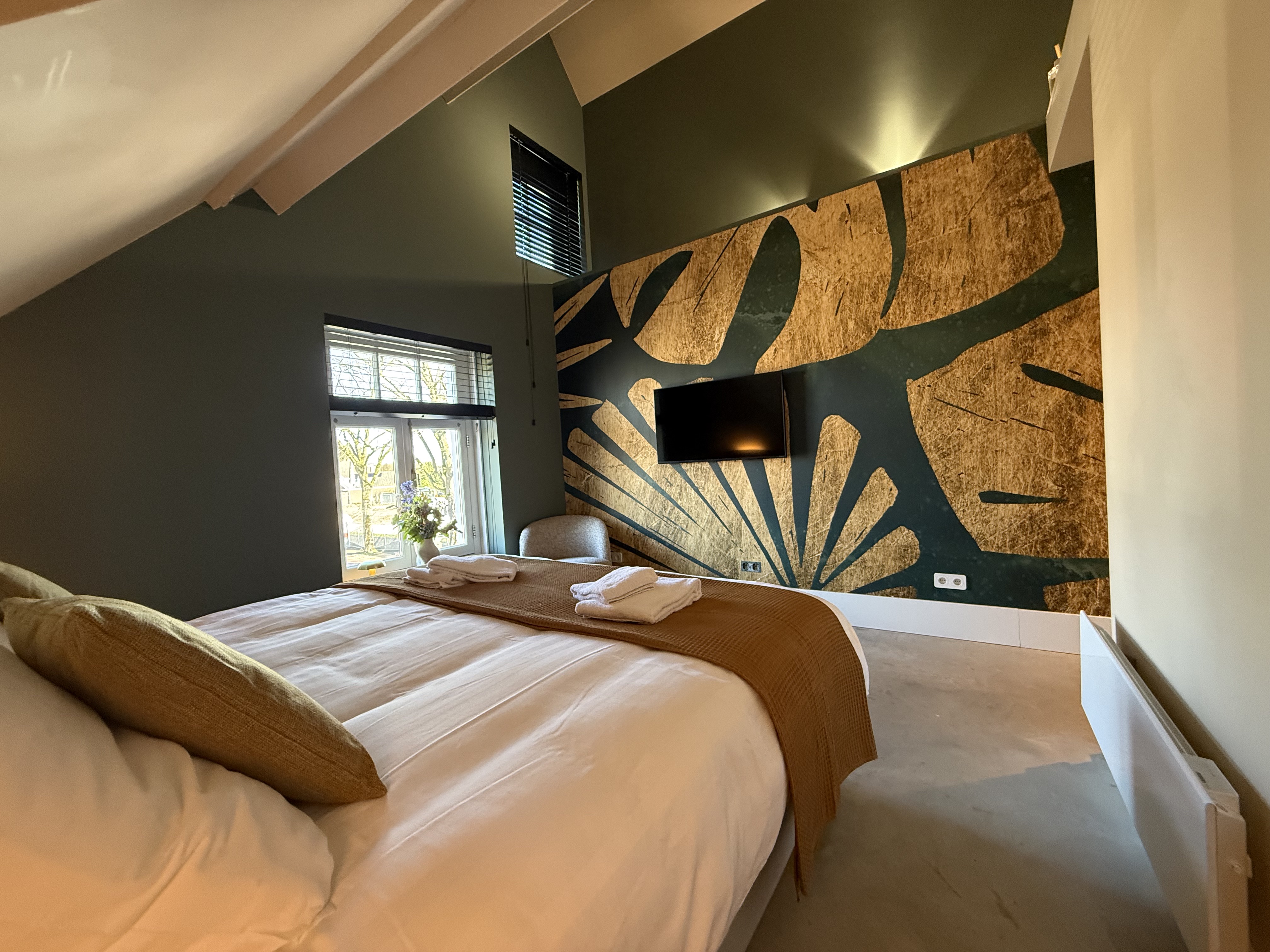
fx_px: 514
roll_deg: +2.8
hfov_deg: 102.1
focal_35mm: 14
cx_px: 635
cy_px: 476
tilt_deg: -1.4
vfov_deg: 85.7
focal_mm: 2.22
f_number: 2.2
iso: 320
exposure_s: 1/71
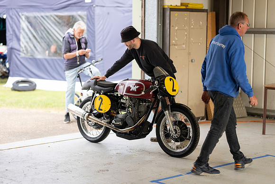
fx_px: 649
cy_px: 92
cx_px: 138
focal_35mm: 85
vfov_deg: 16.1
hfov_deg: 23.9
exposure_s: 1/1000
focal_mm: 85
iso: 400
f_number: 1.4
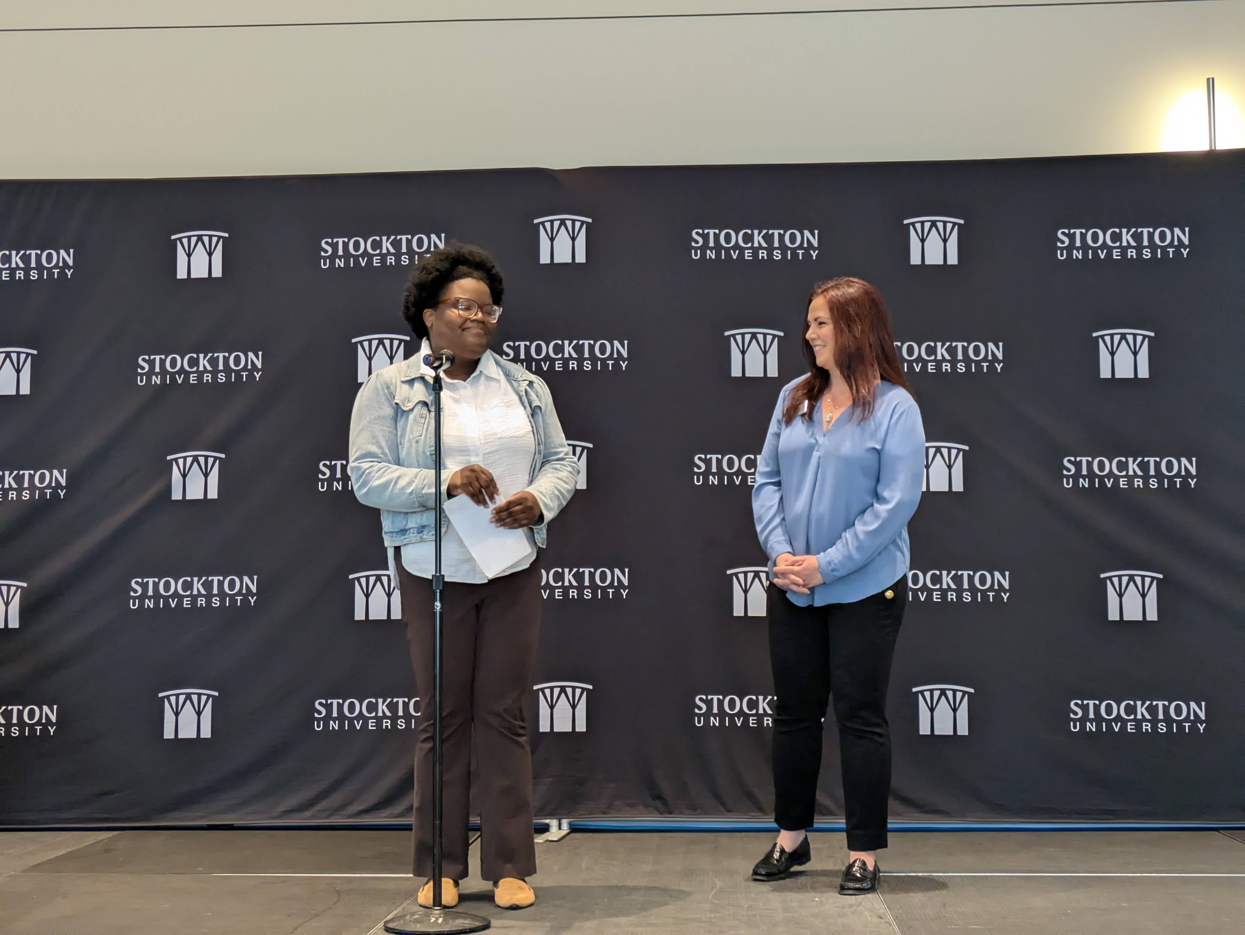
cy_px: 468
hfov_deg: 37.5
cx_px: 622
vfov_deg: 28.6
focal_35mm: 51
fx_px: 1835
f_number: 1.89
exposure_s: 1/120
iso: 401
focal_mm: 5.43
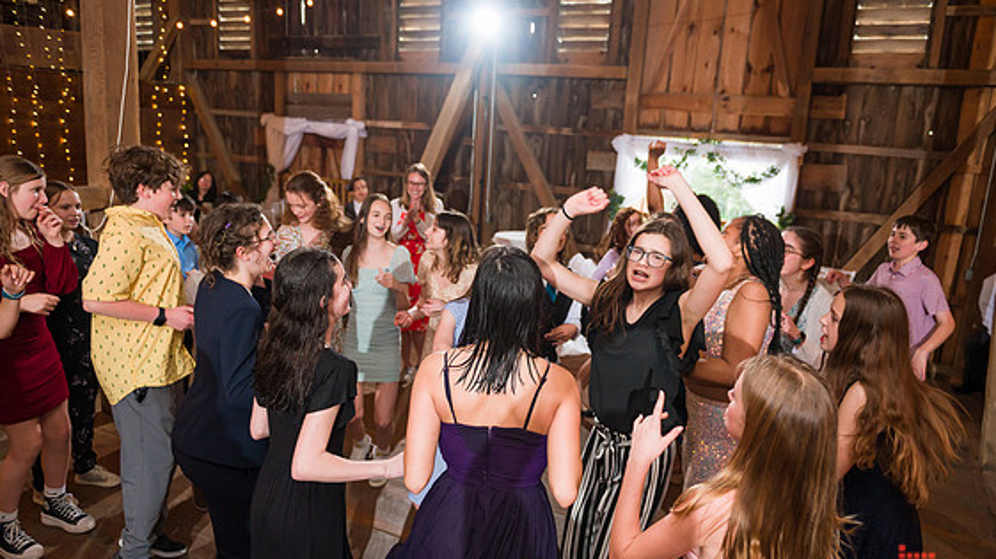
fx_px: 686
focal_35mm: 26
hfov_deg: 71.9
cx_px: 510
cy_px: 295
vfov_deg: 44.3
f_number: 3.2
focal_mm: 24
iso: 1600
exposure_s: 1/200
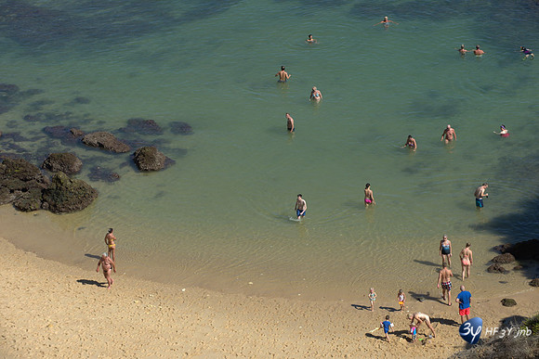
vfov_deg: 9.8
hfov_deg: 14.7
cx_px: 270
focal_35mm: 140
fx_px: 2097
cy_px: 180
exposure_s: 1/320
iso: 200
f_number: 9
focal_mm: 140
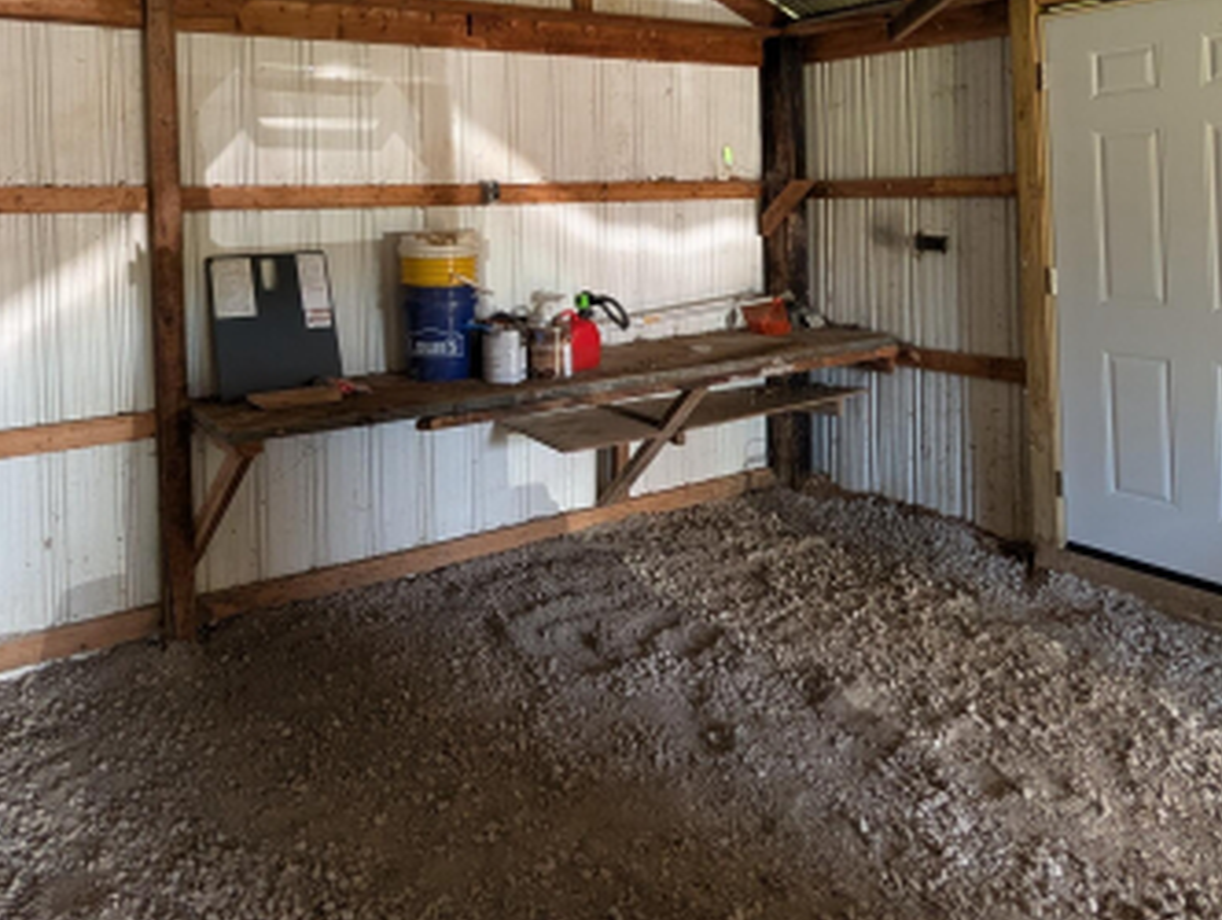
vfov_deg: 53.6
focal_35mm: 24
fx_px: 848
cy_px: 199
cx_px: 501
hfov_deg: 70.9
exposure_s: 1/117
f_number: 1.7
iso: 236
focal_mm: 2.02
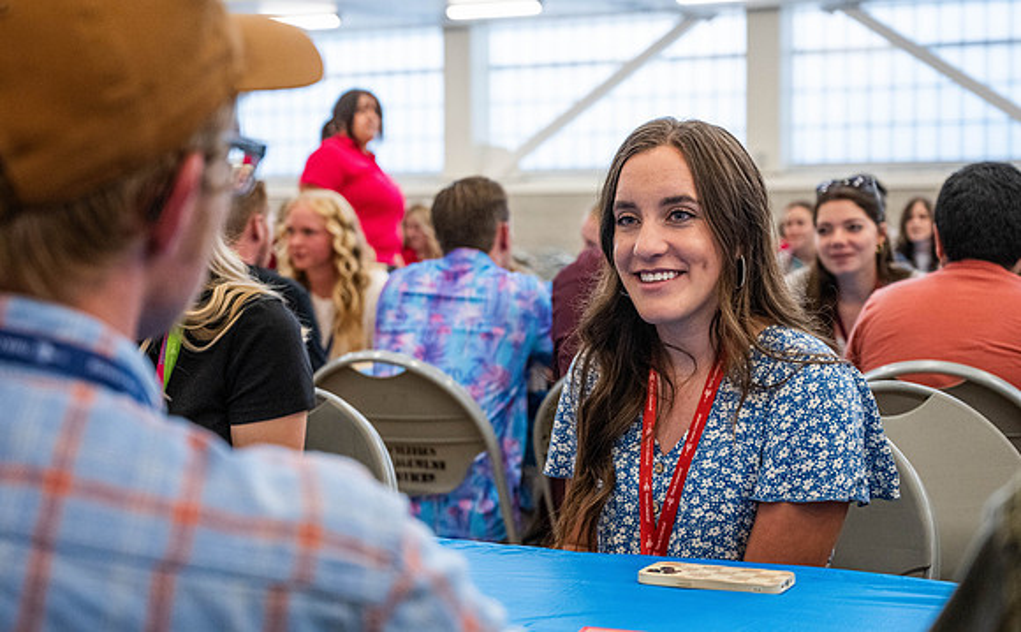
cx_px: 525
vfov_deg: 22.2
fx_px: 1611
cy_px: 283
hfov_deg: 35.2
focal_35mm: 58
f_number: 4
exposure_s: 1/250
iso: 2500
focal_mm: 55
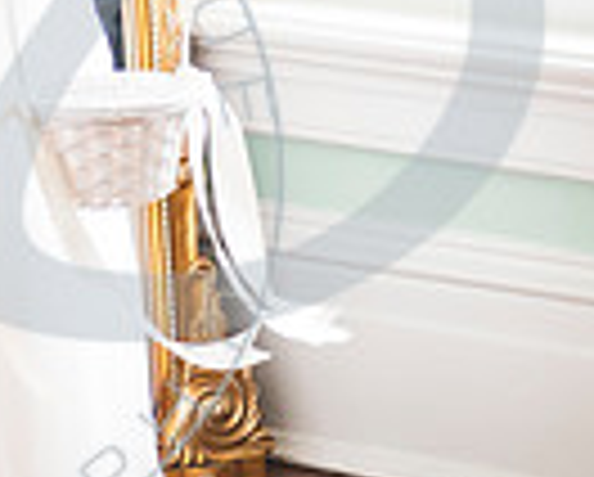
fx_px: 3944
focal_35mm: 224
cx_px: 68
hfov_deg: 8.6
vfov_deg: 6.8
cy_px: -166
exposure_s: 1/125
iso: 400
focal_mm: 70
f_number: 2.8
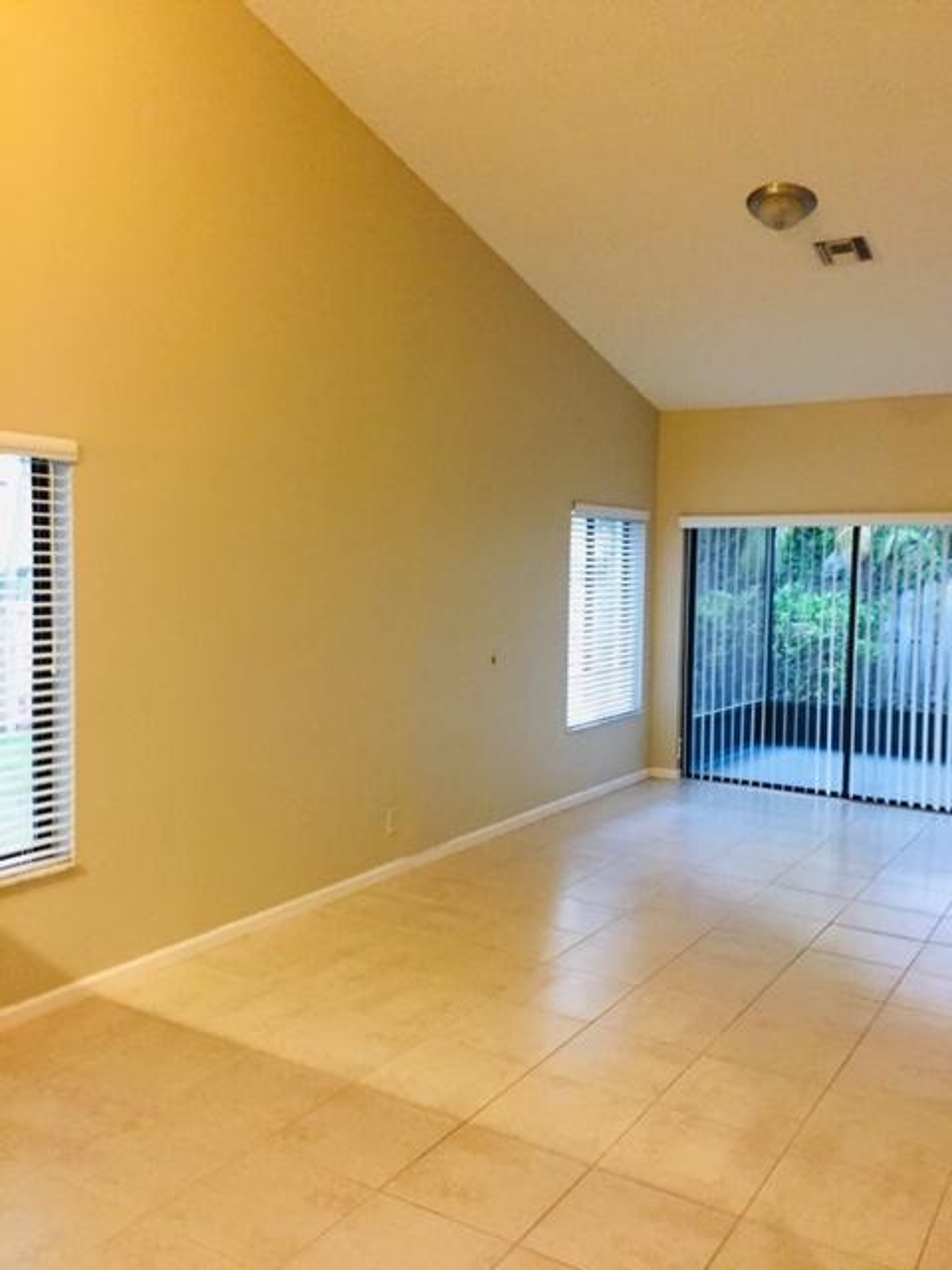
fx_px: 1063
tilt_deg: -1.9
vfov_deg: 61.7
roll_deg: -1.4
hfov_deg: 48.2
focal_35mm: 29
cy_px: 635
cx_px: 476
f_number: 2.2
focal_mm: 4.15
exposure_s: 1/17
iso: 250
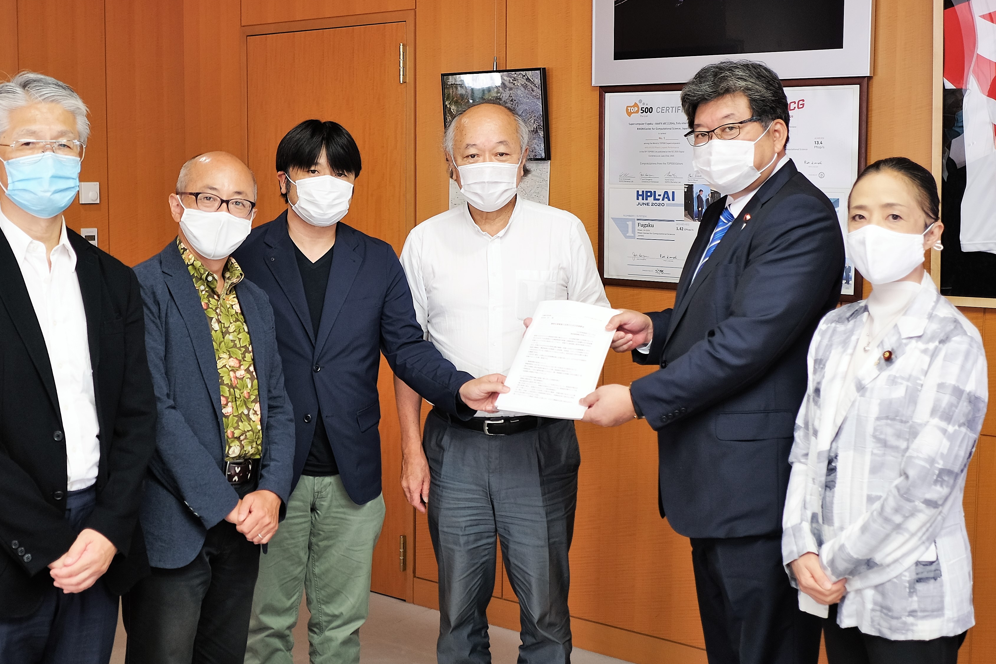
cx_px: 432
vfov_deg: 31.8
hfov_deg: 46.3
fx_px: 1162
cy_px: 286
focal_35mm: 42
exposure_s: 1/50
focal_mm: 23
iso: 200
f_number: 2
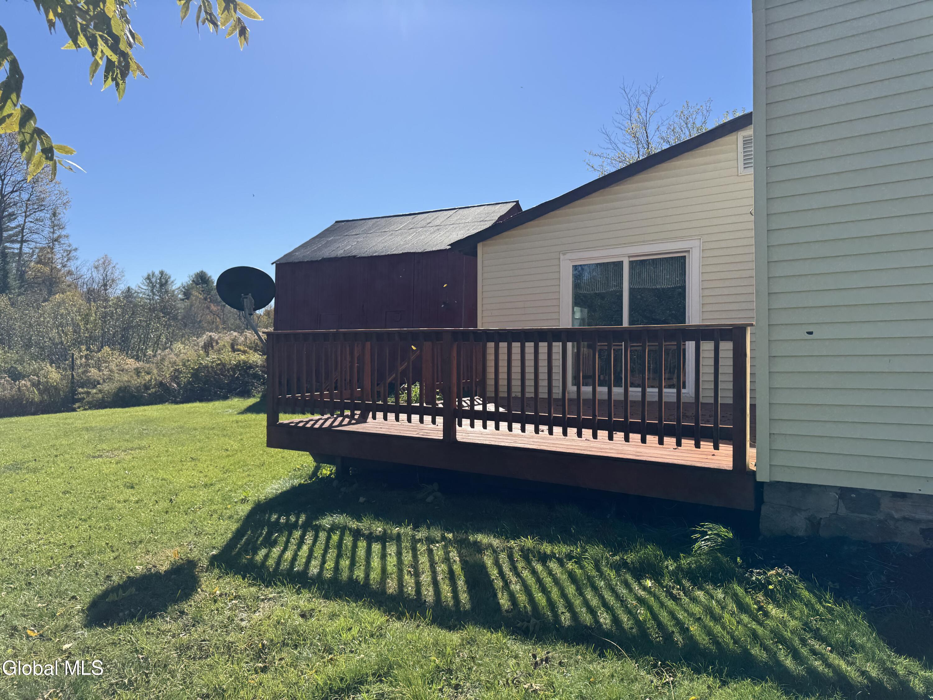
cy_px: 350
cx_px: 466
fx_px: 647
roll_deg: -0.3
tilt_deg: -2.9
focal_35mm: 24
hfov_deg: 71.6
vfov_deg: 56.8
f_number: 1.78
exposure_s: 1/4950
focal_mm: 6.76
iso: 80
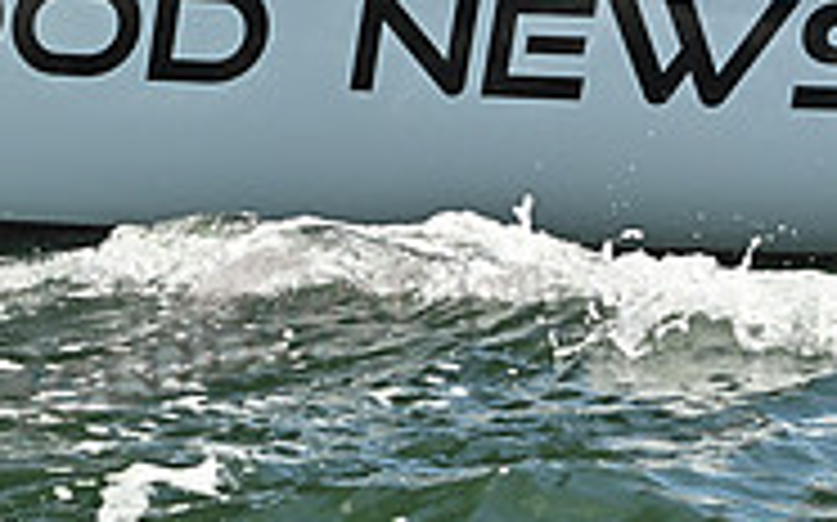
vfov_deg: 5.8
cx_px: -320
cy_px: -286
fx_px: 5084
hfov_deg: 9.2
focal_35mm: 223
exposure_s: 1/1000
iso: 250
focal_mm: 70
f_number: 8
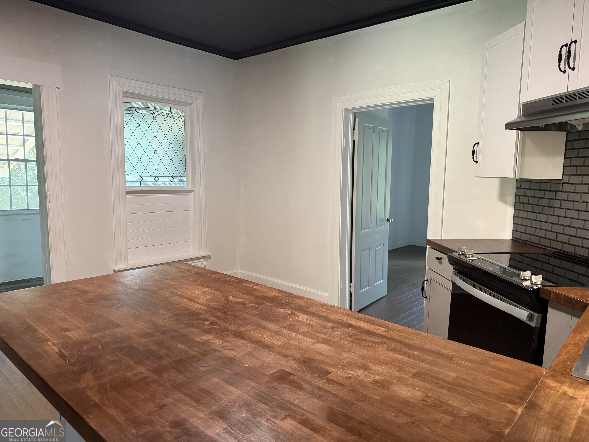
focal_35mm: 24
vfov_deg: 56.8
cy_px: 221
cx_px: 294
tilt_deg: -6.6
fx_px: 408
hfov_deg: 71.6
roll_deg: -1.6
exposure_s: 1/60
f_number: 1.78
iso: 320
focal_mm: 6.76
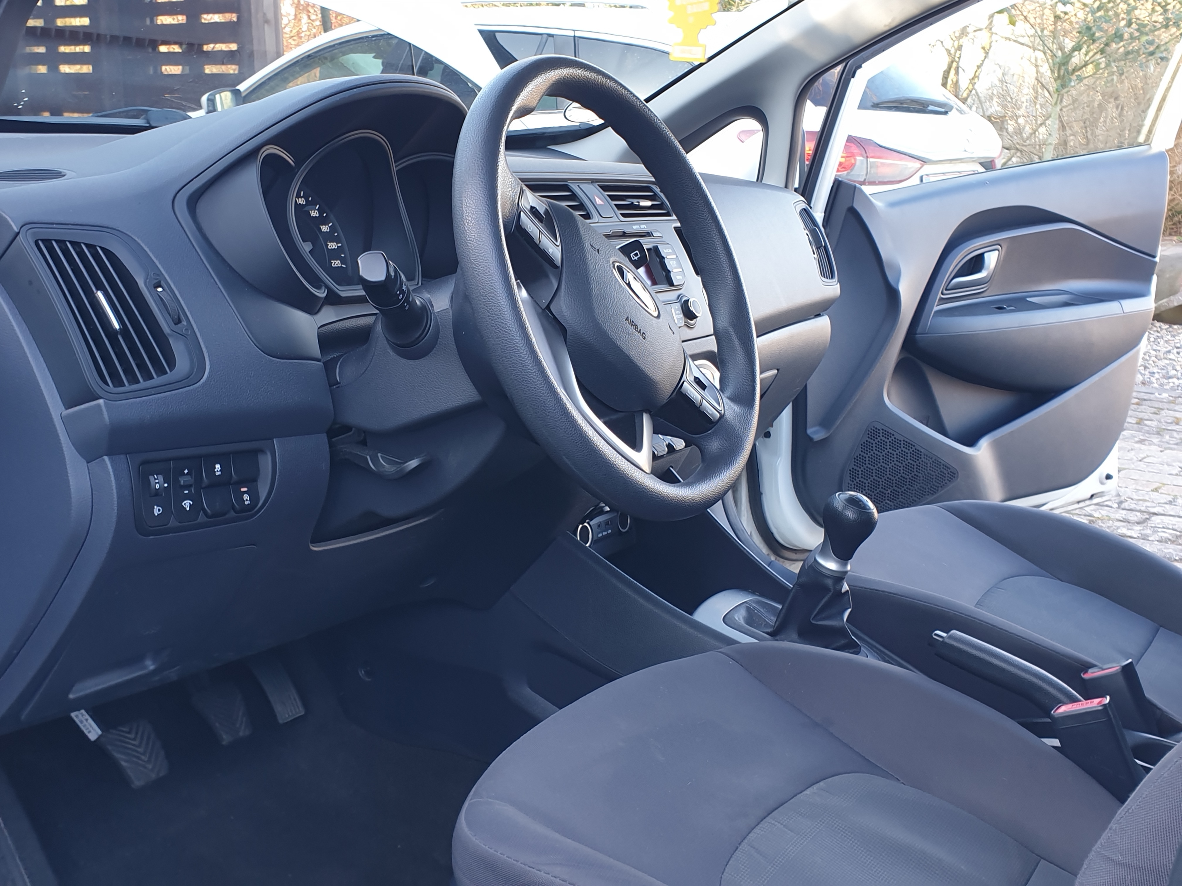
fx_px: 888
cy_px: 443
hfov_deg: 67.3
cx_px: 591
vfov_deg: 53.1
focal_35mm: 26
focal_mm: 4.3
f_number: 2.4
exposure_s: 1/50
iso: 50
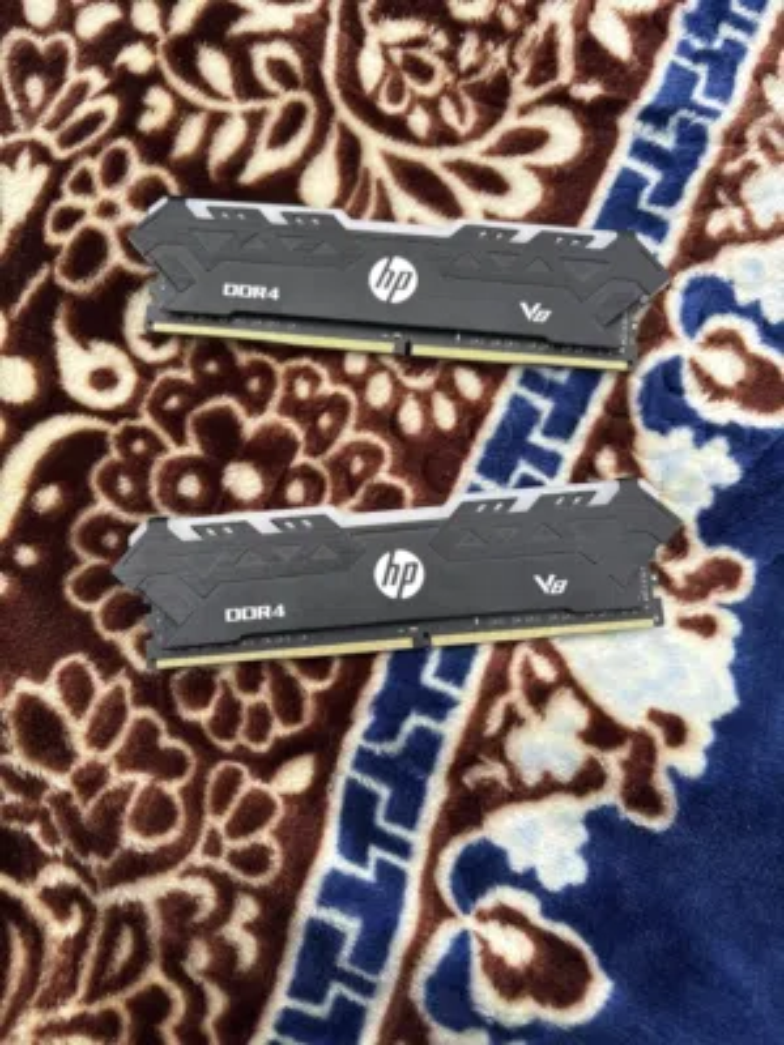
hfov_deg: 53.1
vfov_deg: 67.3
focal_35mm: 26
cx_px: 392
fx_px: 785
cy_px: 522
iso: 50
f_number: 1.6
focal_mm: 5.96
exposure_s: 1/122
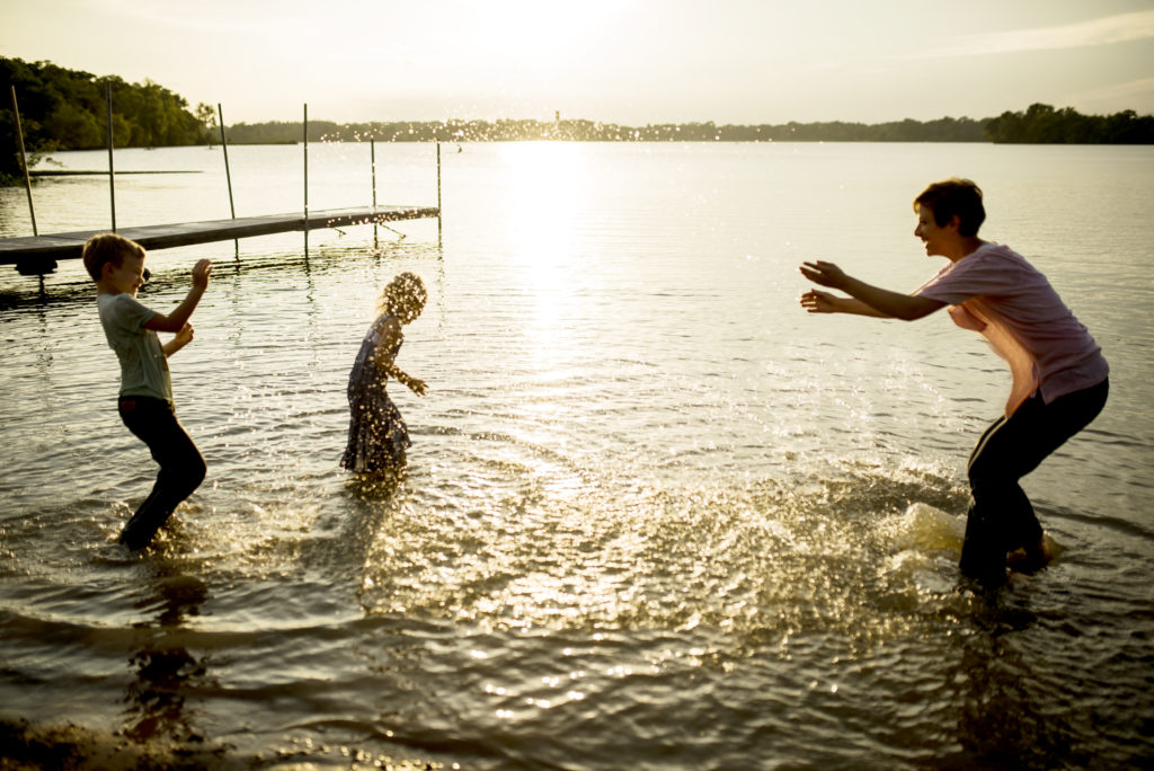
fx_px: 1123
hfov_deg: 54.4
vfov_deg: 37.9
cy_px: 386
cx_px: 577
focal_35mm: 35
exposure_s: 1/3200
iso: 100
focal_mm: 35
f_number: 2
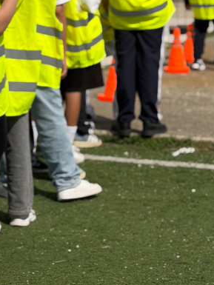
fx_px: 1129
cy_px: -3
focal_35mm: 137
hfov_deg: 10.7
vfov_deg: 14.2
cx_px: -6
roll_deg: -0.1
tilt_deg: -1.5
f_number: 1.78
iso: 64
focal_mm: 6.76
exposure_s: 1/13333
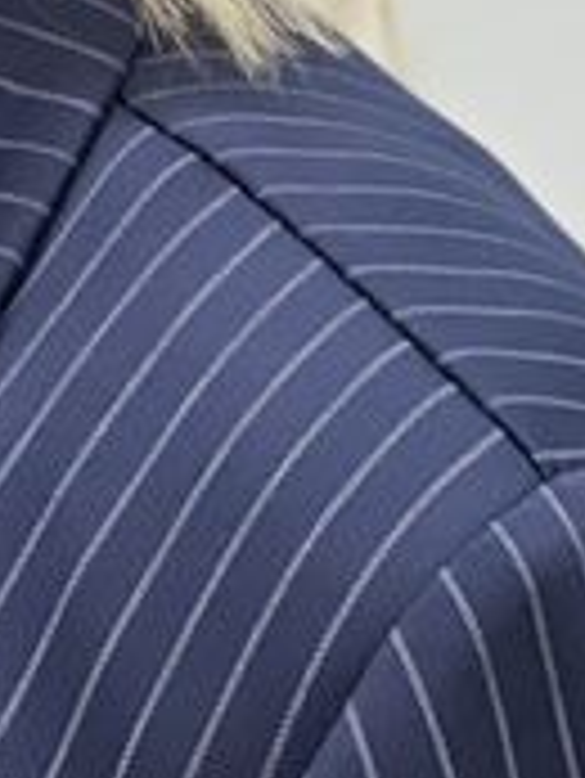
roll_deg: +1.7
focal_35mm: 356
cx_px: -616
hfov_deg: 4.1
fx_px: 8012
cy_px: -409
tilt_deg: -4.0
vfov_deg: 5.5
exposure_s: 1/33
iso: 250
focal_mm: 9
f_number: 2.8
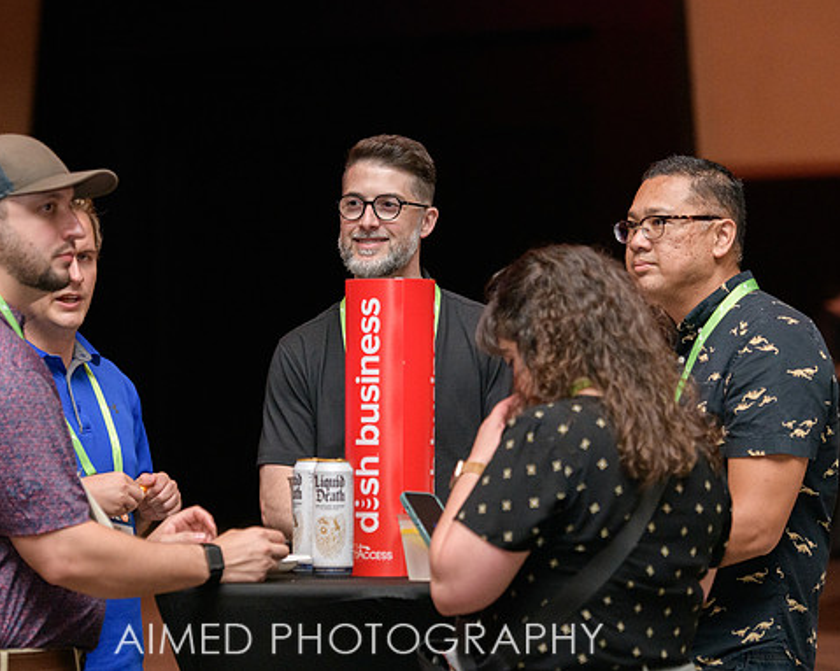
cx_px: 437
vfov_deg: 10.7
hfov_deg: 13.4
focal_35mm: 144
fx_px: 3579
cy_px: 284
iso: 2000
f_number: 3.5
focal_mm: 110
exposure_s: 1/250
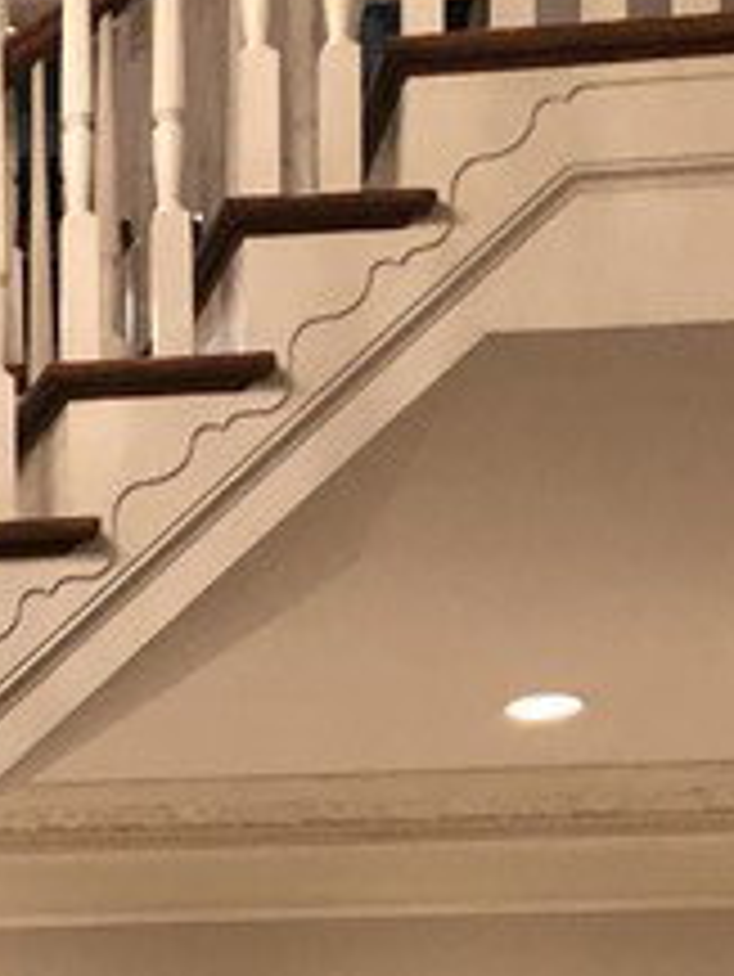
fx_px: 3502
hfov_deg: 11.2
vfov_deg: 14.7
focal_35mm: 124
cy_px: 1511
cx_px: -576
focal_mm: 3.99
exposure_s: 1/12
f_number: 1.8
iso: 100
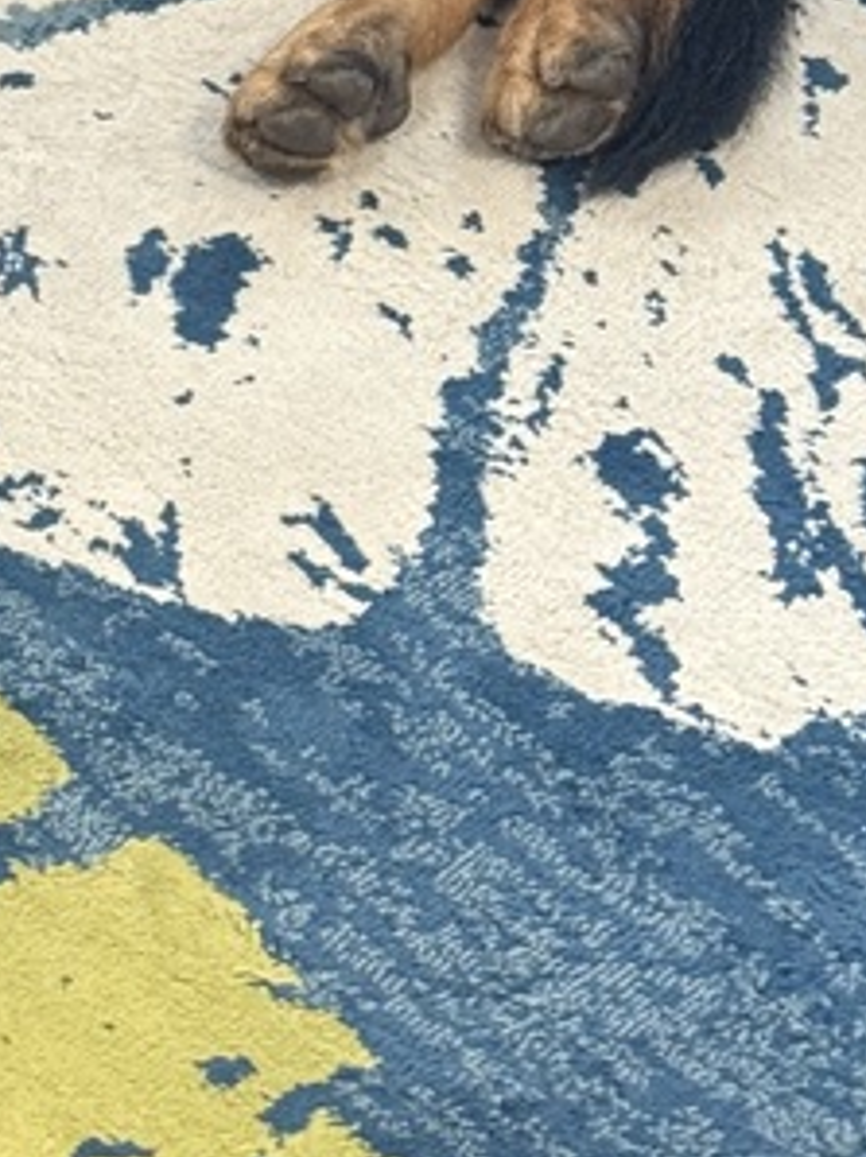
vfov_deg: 11.5
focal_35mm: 165
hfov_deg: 8.7
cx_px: -482
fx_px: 5512
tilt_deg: -33.4
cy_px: -575
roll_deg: -3.3
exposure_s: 1/40
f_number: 1.78
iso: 250
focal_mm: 6.76
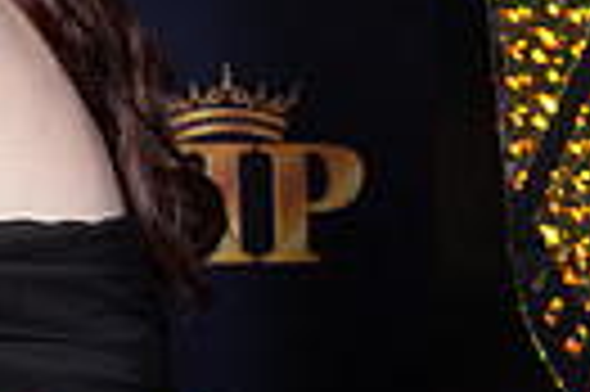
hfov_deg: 5.9
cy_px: -59
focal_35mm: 344
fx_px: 5631
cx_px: -572
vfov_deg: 4.0
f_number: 8
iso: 400
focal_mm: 73
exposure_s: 1/125
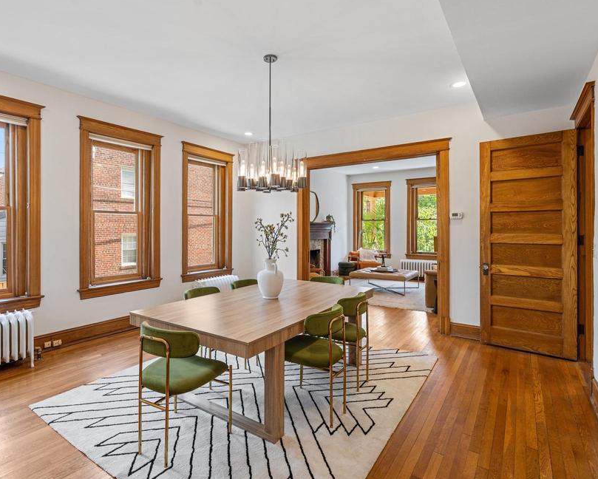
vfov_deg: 70.9
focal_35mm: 19
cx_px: 256
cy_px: 231
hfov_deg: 82.8
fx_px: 336
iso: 200
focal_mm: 16
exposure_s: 1/13
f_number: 8
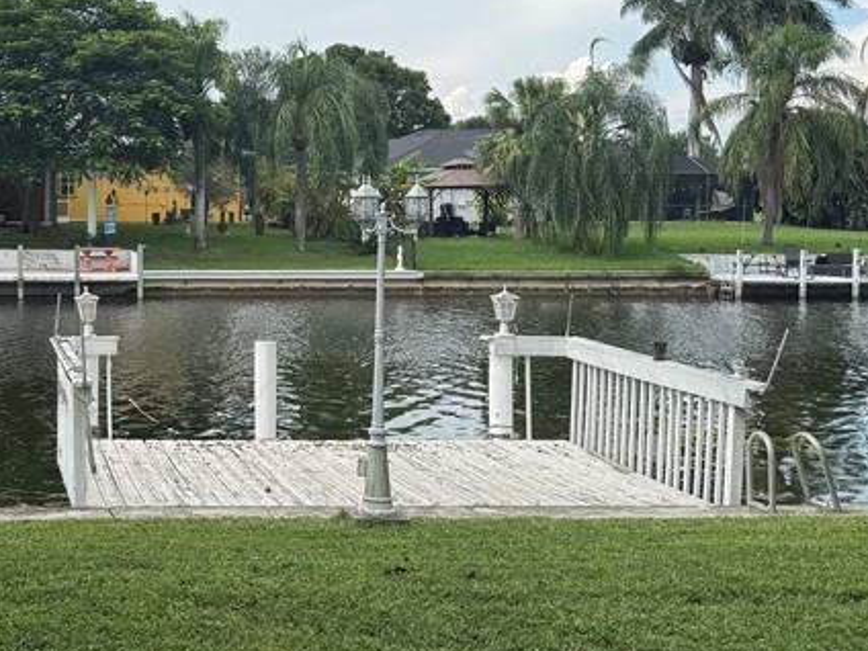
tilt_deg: -3.3
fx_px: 1454
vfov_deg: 25.2
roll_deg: -1.6
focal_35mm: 58
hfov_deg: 31.1
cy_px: 254
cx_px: 31
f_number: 1.78
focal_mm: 6.76
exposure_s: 1/3953
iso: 80
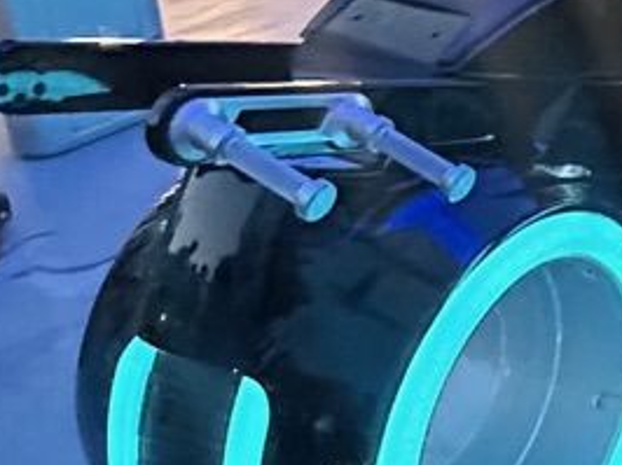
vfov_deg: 18.3
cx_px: 914
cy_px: 27
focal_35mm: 79
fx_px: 1418
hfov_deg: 21.2
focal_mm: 2.22
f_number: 2.2
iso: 1250
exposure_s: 1/39
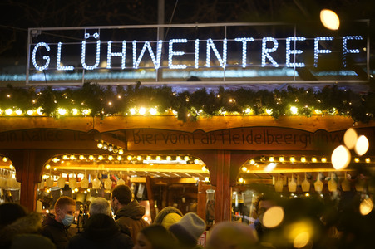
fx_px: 885
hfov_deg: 23.9
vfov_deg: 16.0
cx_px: 188
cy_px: 124
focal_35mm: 85
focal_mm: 85
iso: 640
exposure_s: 1/60
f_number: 1.8
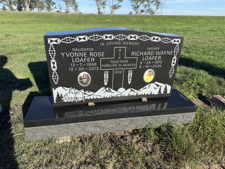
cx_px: 112
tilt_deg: -20.3
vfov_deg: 56.8
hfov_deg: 71.6
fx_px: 156
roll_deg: +1.4
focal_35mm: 24
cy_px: 84
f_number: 1.78
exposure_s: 1/2611
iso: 80
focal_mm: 6.76
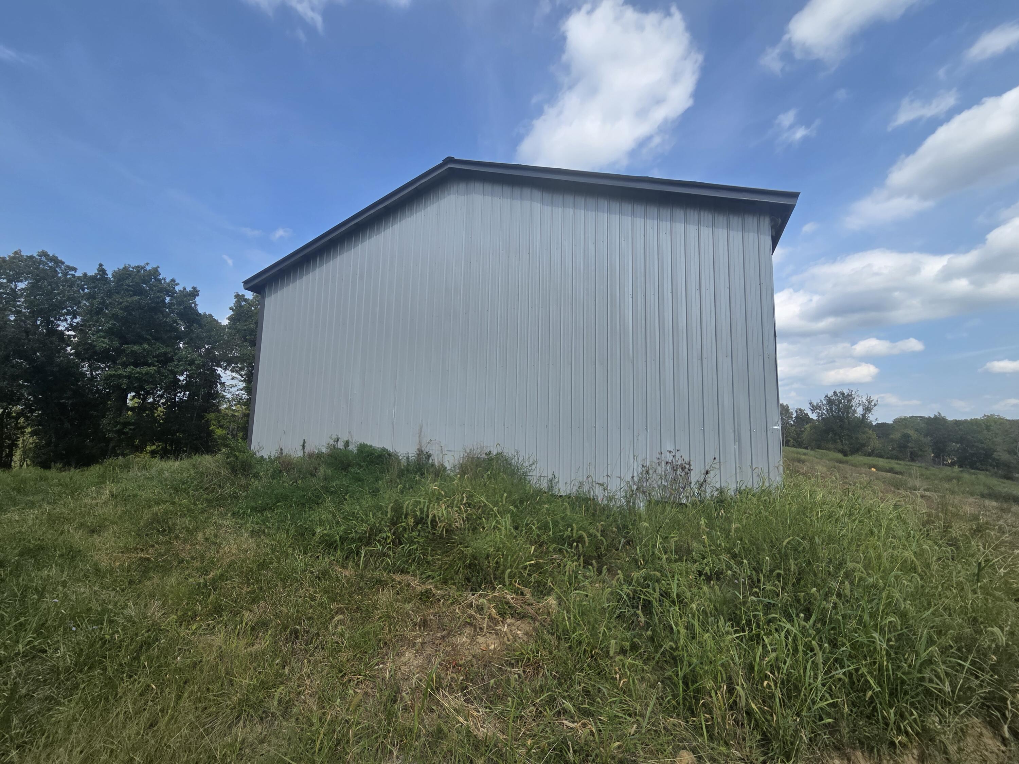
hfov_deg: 106.2
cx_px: 510
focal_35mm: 13
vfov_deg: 89.9
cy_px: 382
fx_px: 383
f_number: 2.2
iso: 50
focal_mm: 2.2
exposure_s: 1/2060
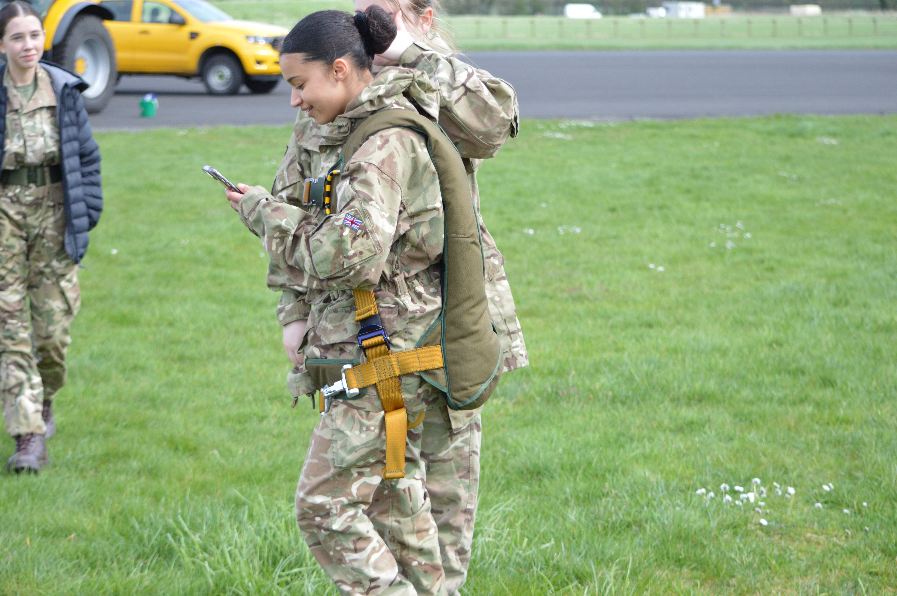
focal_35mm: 82
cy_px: 298
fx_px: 2054
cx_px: 448
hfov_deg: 24.6
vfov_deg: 16.5
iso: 400
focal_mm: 55
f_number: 4.5
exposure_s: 1/800
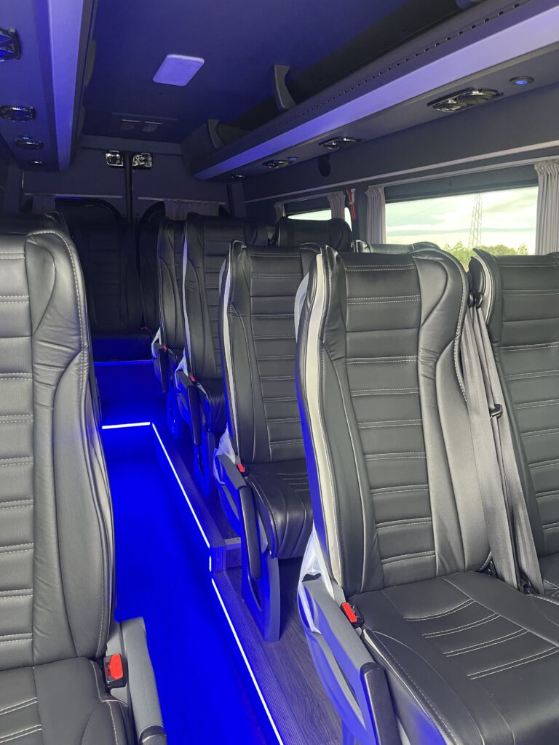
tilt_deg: -12.0
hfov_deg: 53.1
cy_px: 372
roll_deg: -0.1
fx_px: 560
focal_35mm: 26
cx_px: 280
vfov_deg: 67.3
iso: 400
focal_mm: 5.1
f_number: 1.6
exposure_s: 1/60
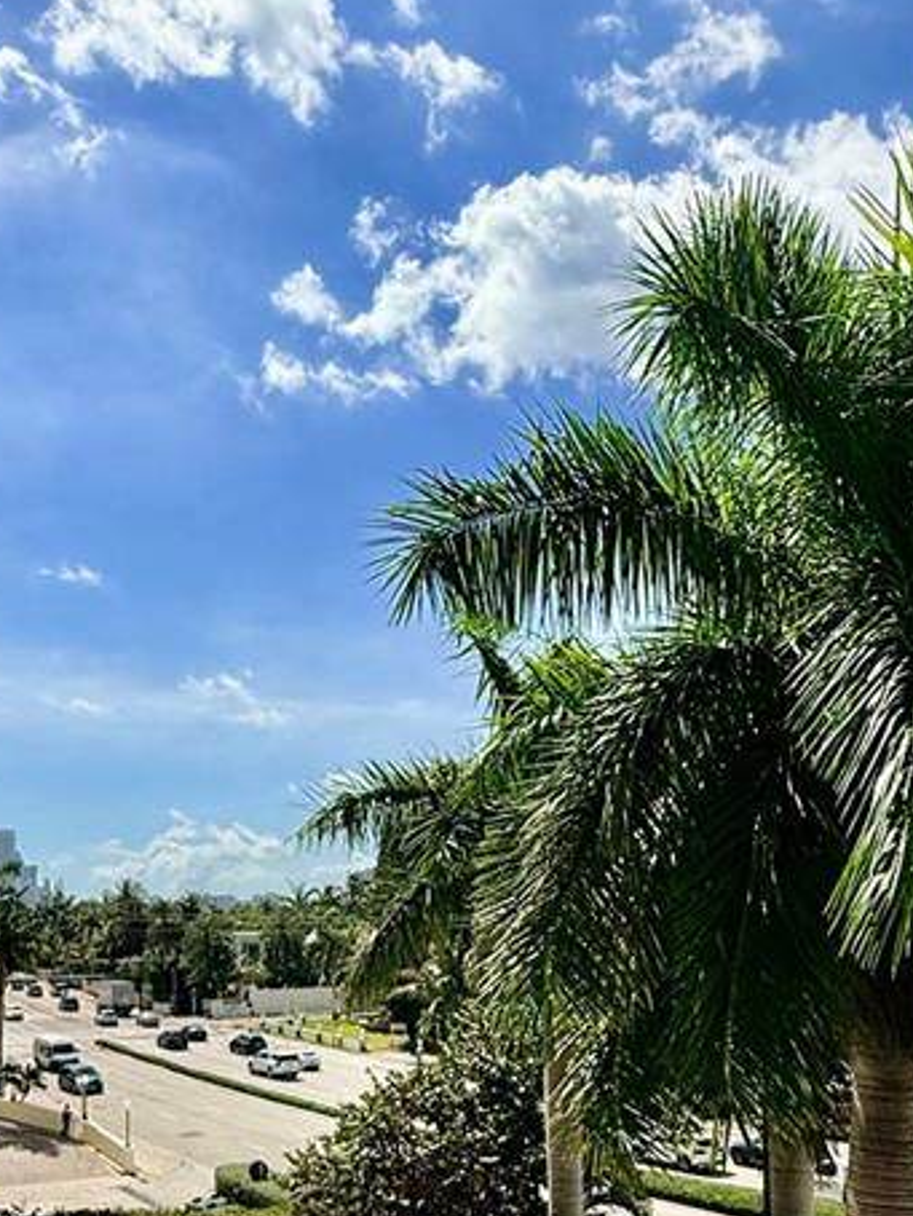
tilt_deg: +3.3
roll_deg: +0.3
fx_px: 1300
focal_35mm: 37
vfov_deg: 48.9
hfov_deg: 38.7
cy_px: 846
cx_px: 436
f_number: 2.2
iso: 50
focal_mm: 2.22
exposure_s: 1/5155
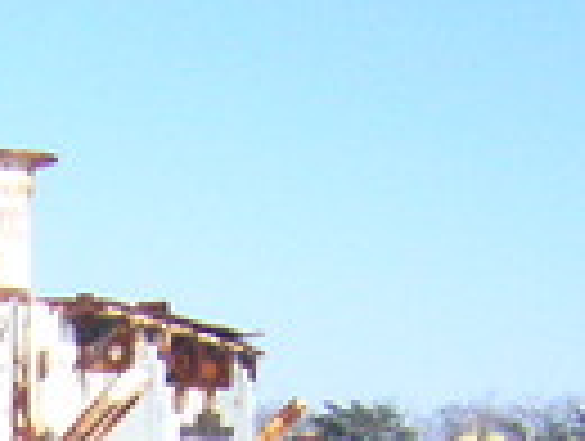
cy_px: 1008
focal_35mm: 161
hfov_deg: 11.7
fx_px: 2726
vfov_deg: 8.5
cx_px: -297
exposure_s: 1/2000
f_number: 5.6
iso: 400
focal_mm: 5.8
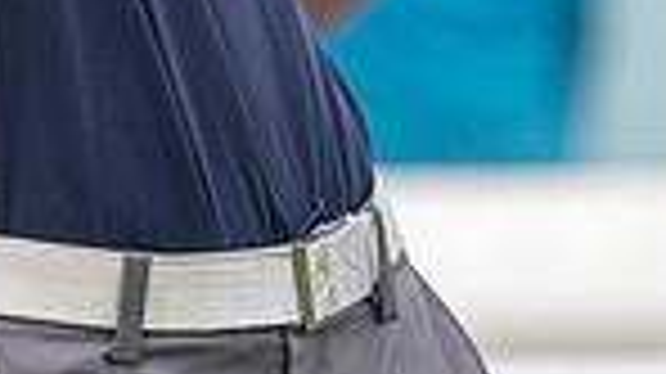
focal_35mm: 2348
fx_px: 41435
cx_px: 122
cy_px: -604
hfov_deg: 0.9
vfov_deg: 0.5
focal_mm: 300
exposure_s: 1/1000
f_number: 4
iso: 200
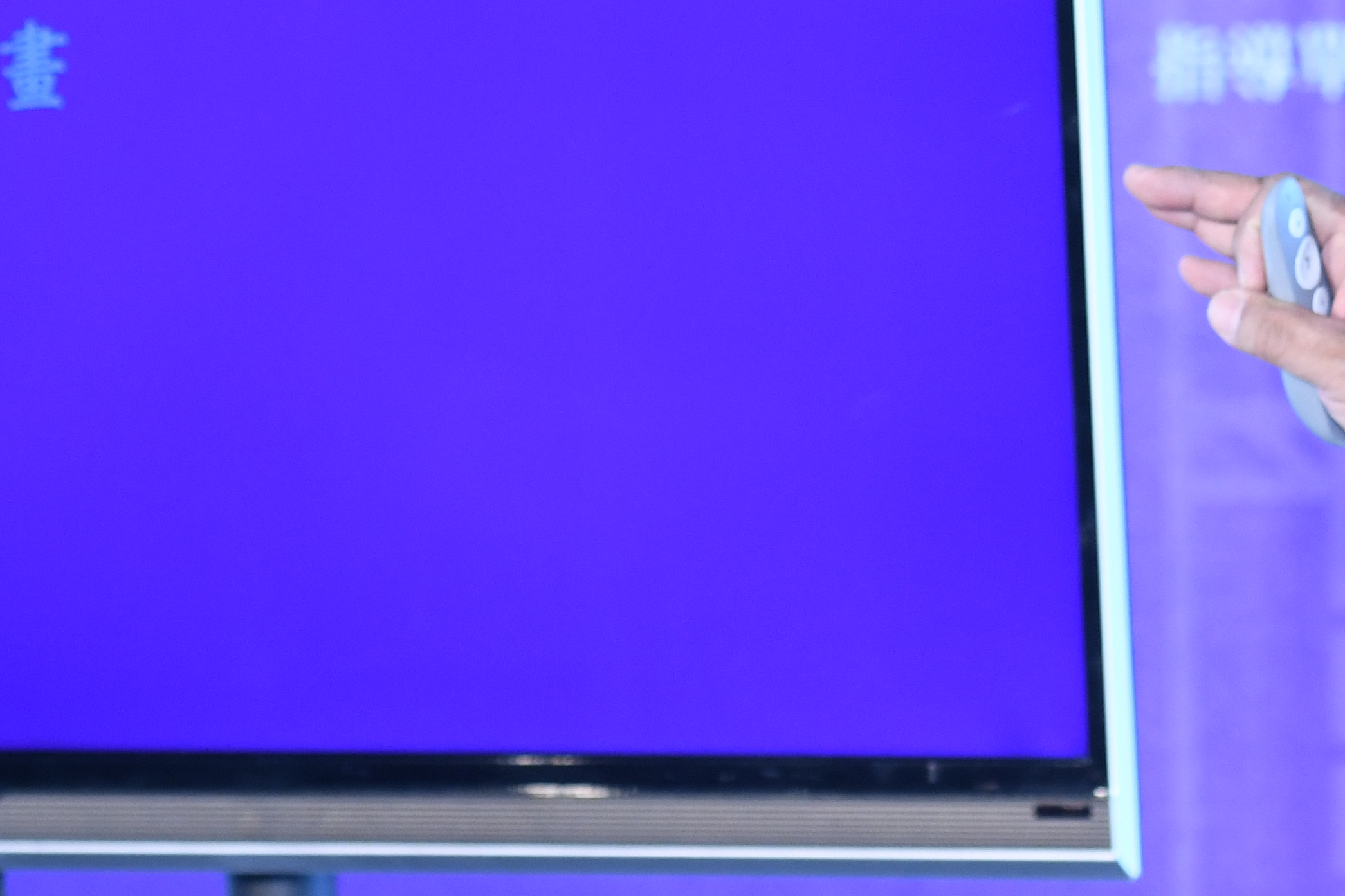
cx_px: 959
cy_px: -289
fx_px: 14458
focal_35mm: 387
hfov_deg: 5.3
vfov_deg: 3.5
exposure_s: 1/200
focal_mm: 98
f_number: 4
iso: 800
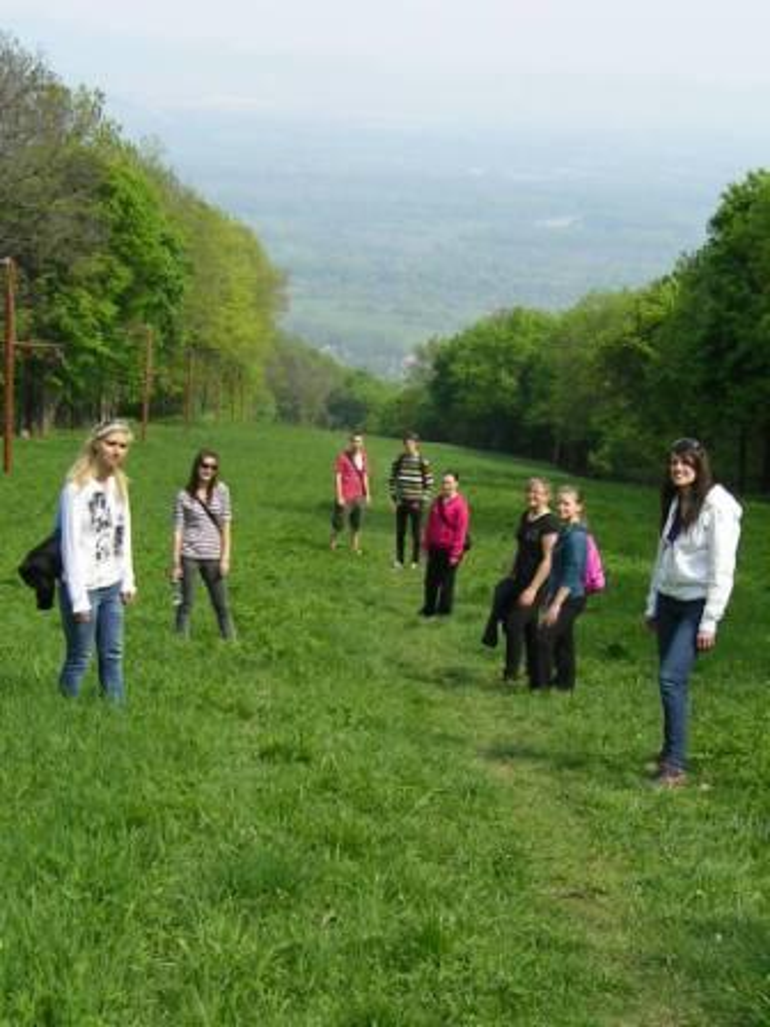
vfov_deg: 49.0
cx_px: 385
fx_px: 1127
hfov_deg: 37.7
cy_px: 514
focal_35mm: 38
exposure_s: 1/215
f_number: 5.3
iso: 50
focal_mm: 6
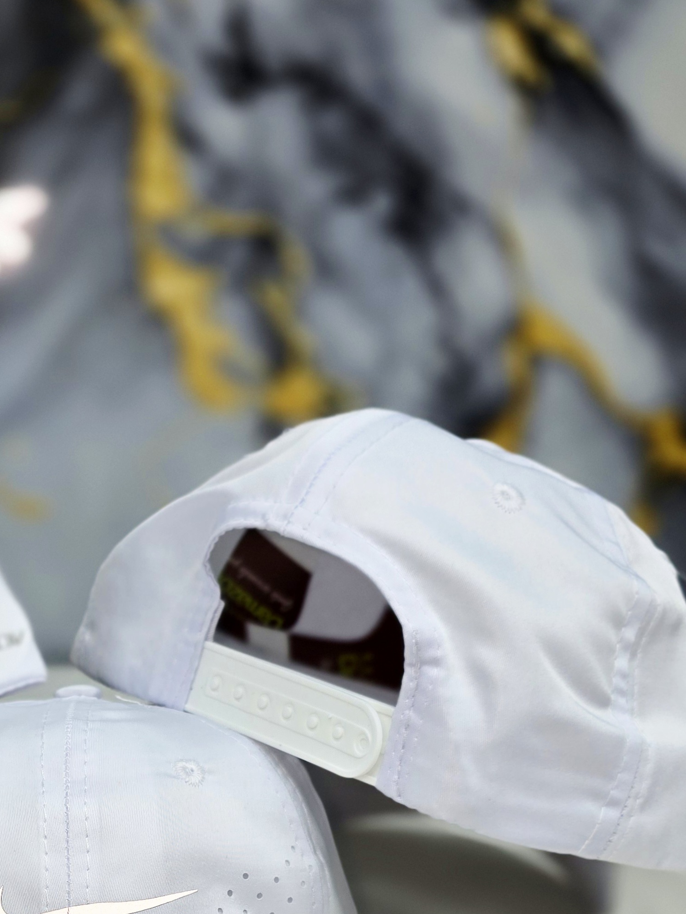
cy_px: 898
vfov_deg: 37.2
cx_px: 76
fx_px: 1215
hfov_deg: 30.2
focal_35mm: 46
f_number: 1.7
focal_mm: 6.3
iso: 40
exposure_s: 1/101
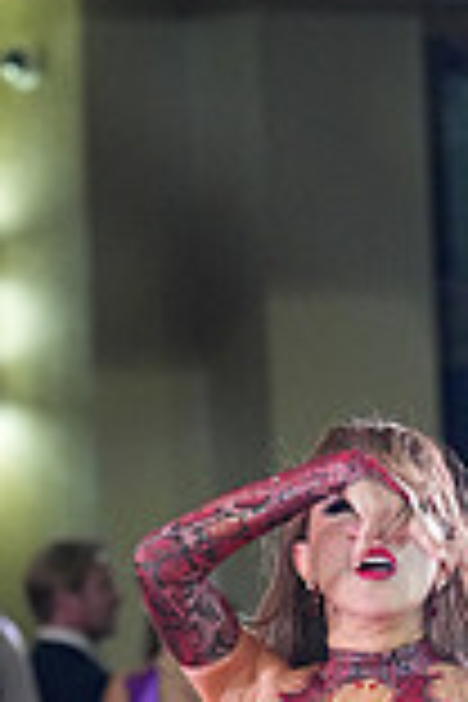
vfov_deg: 3.8
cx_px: 403
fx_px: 10490
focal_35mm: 538
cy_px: 1202
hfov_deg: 2.6
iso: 6400
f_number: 4.5
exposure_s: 1/400
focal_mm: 145
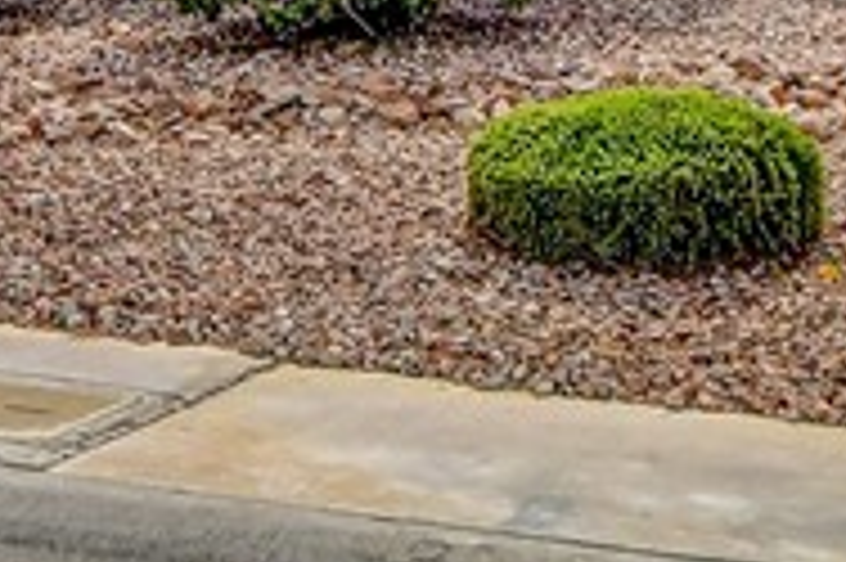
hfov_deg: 11.7
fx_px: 4062
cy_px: -901
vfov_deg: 7.3
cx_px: -108
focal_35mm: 173
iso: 800
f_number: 8
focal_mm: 20
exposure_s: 1/1250
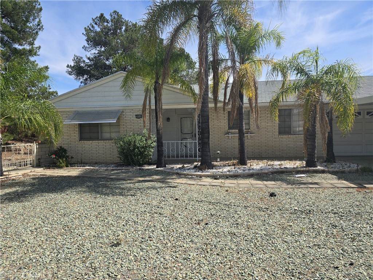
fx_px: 248
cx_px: 186
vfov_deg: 58.9
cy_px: 140
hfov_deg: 73.9
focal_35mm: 23
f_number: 1.7
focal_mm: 6.3
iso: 12
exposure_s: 1/805
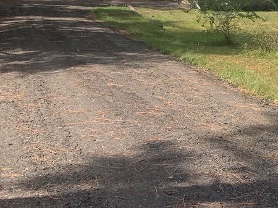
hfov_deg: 23.6
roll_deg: -0.3
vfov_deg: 19.1
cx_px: 348
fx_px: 594
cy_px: -16
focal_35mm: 74
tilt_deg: -3.1
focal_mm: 4.25
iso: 25
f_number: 1.8
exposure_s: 1/1689
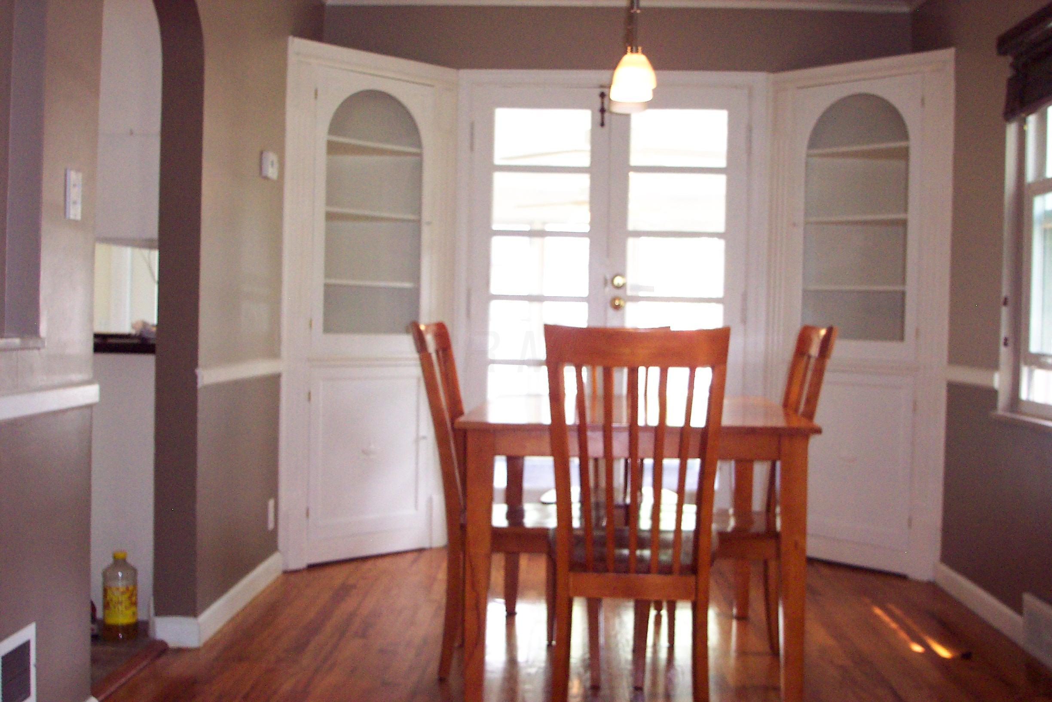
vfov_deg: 37.9
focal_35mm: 35
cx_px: 526
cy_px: 351
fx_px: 1023
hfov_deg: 54.4
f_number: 2.8
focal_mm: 7.5
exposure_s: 1/45
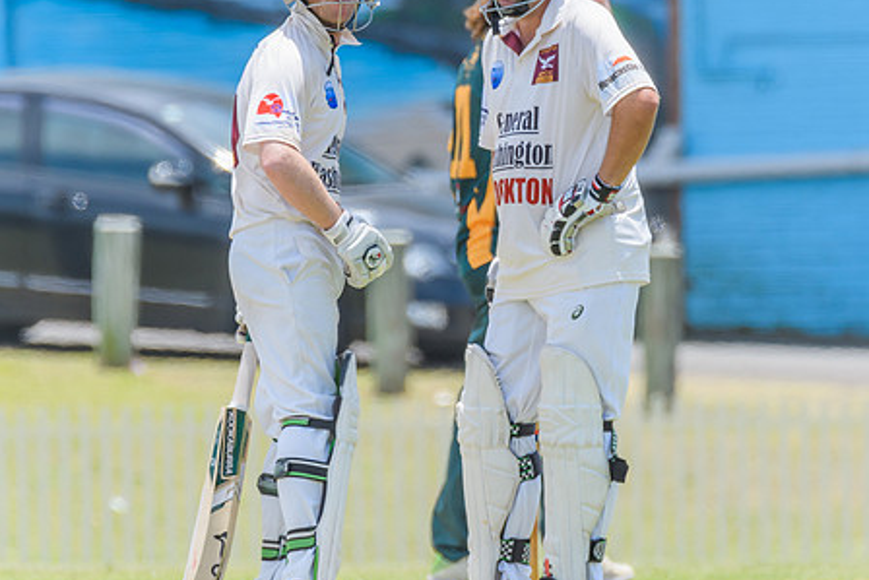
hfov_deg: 1.7
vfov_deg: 1.1
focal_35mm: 1239
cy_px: 213
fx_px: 29916
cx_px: 529
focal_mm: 550
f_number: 6.3
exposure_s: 1/1250
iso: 400
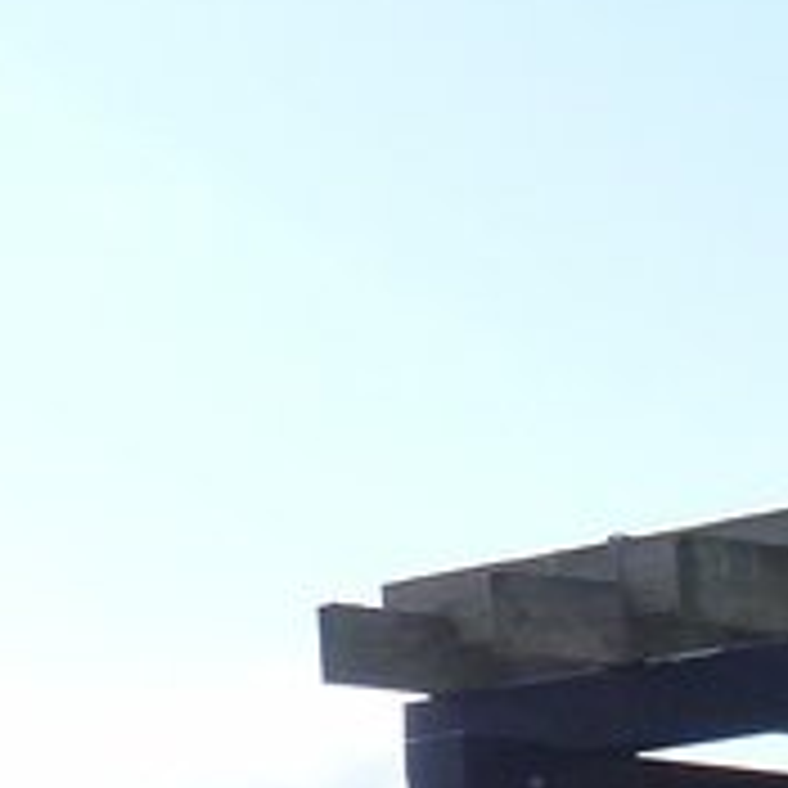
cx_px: -473
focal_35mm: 181
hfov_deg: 9.3
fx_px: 4662
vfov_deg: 9.5
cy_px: 905
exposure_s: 1/500
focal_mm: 6.3
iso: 200
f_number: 5.6
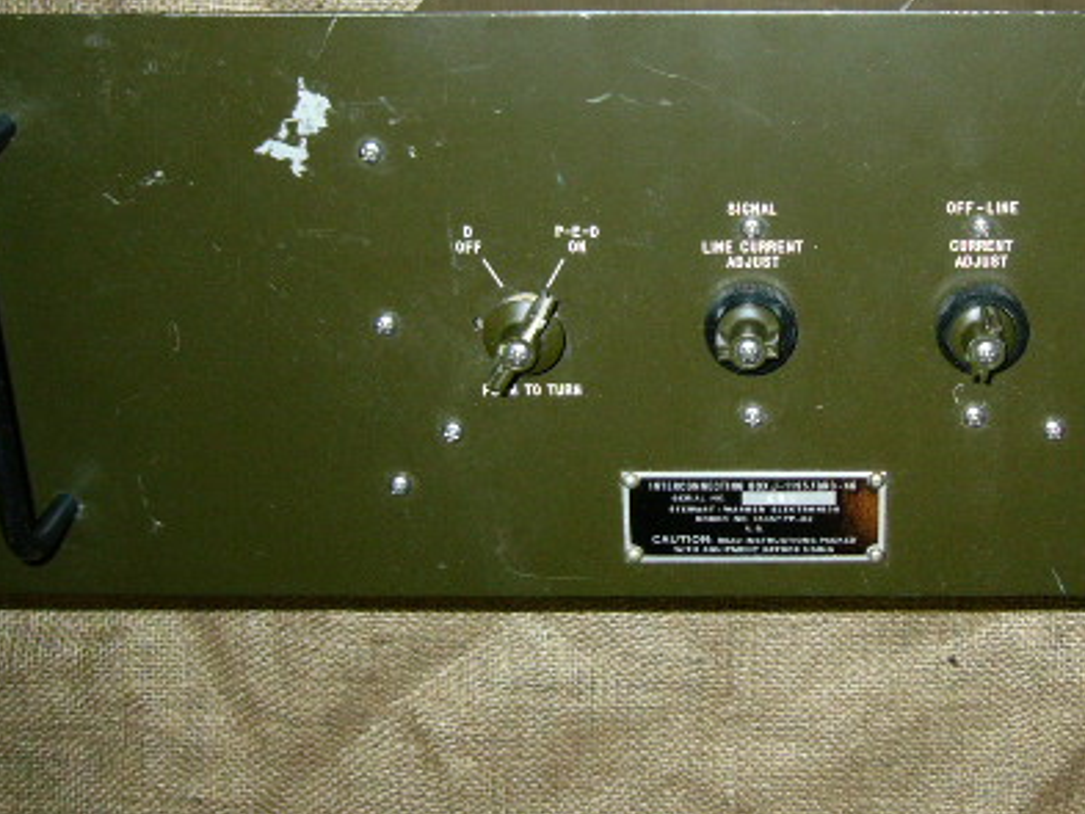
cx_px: 779
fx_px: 1787
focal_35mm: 57
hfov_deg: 33.3
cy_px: 229
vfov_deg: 25.4
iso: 100
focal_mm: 5.8
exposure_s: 1/60
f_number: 2.8
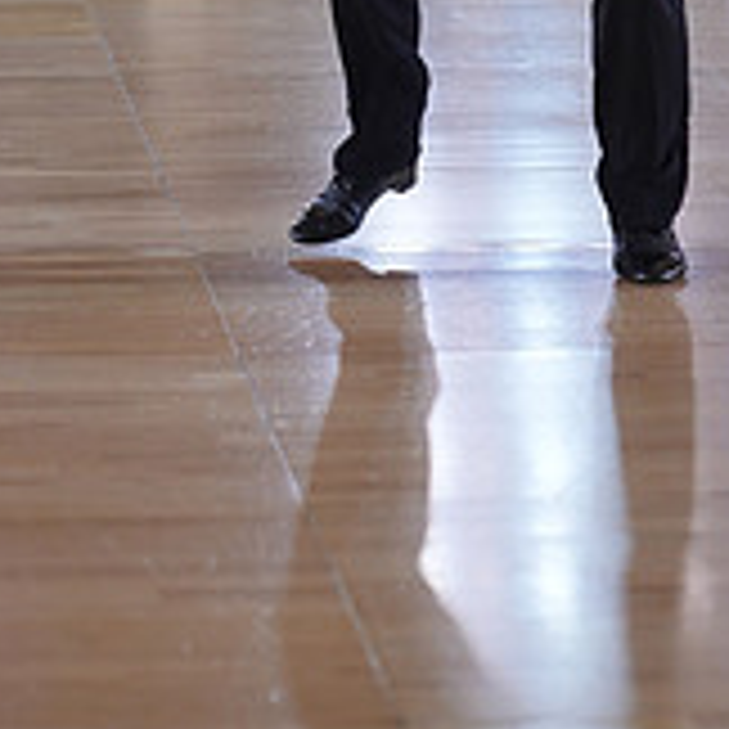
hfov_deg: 10.2
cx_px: 79
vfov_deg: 10.0
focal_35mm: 170
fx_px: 4050
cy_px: -297
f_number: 2
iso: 640
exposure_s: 1/500
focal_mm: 56
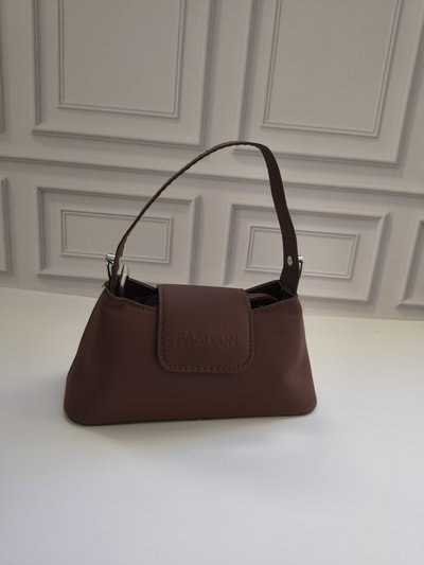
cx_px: 212
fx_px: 392
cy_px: 282
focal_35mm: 24
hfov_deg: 56.8
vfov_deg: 71.6
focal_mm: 5.56
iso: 100
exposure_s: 1/185
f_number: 1.8
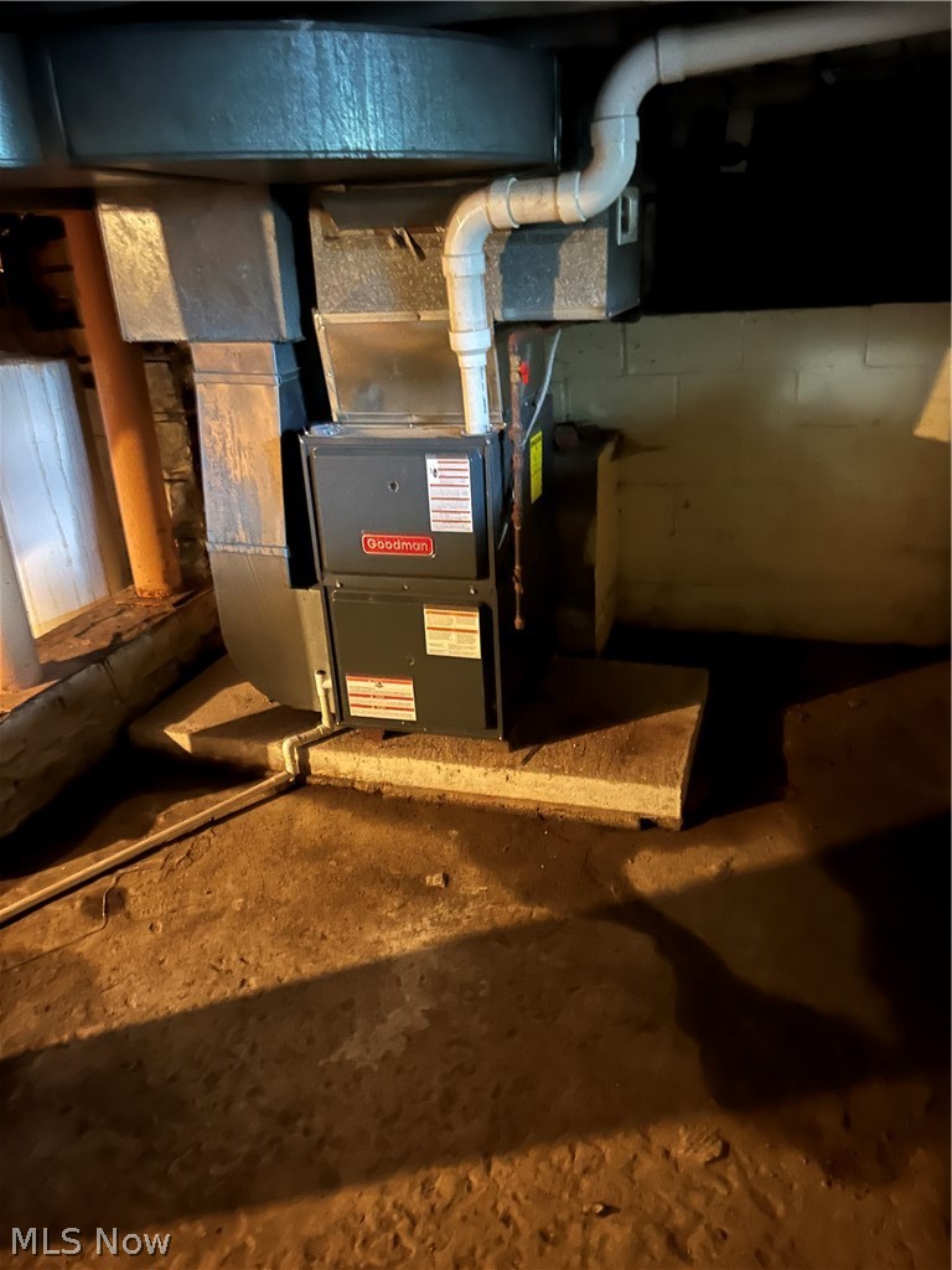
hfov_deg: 53.1
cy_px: 635
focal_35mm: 26
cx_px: 476
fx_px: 953
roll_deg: +3.4
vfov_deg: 67.3
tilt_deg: -23.7
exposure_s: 1/5
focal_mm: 5.7
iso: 800
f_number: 1.5
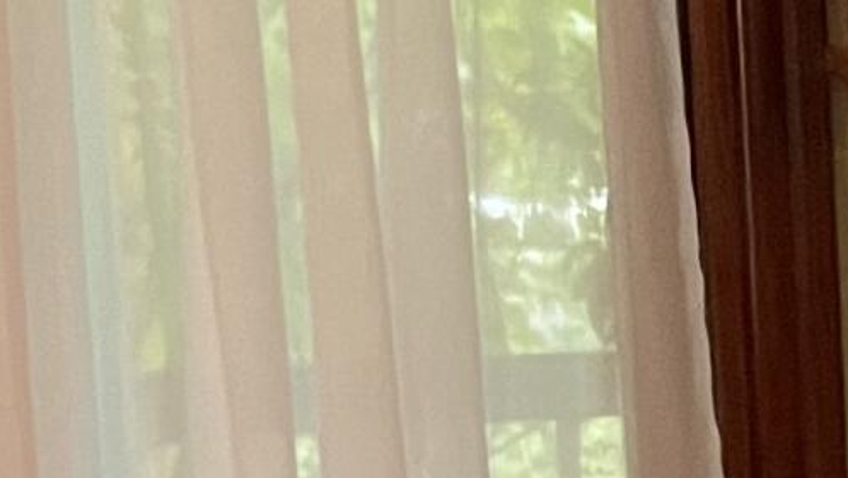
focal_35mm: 171
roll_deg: -1.4
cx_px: 2392
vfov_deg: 7.1
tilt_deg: -10.0
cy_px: 500
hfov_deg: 10.0
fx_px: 3846
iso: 500
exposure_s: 1/40
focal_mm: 4.2
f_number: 1.6
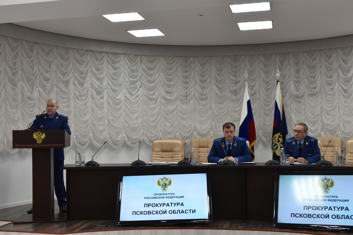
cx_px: 176
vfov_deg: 31.9
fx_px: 412
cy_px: 118
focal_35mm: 42
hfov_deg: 46.4
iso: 400
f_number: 4.5
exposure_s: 1/80
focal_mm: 28
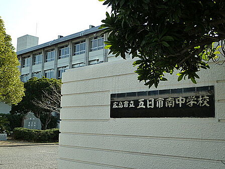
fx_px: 286
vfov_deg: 32.9
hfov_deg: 42.9
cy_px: 84
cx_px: 112
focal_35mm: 44
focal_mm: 7.3
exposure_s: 1/250
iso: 125
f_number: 4
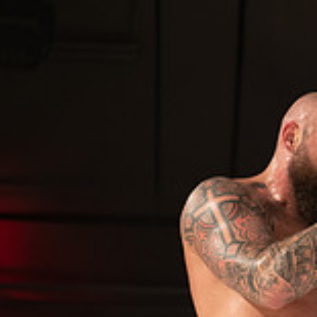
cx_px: 521
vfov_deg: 9.7
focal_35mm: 180
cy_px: 280
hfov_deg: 9.4
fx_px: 1865
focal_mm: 52
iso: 1250
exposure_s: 1/1000
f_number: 2.8
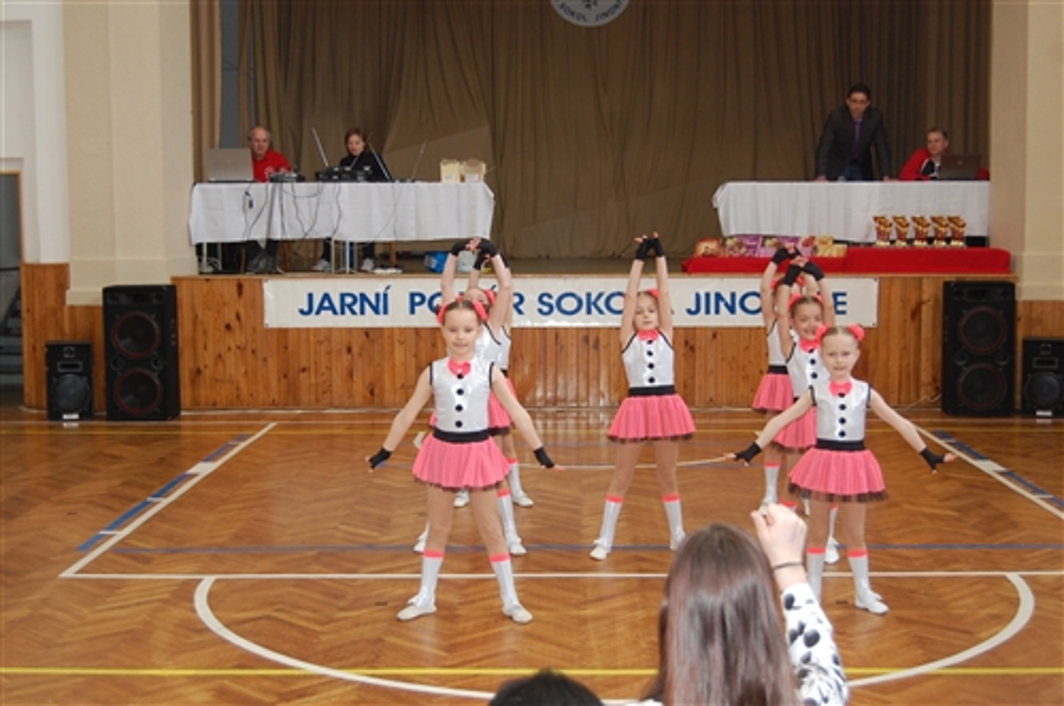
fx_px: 1505
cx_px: 532
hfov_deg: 38.9
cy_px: 353
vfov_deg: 26.4
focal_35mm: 51
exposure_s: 1/60
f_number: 4.5
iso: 560
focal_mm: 34
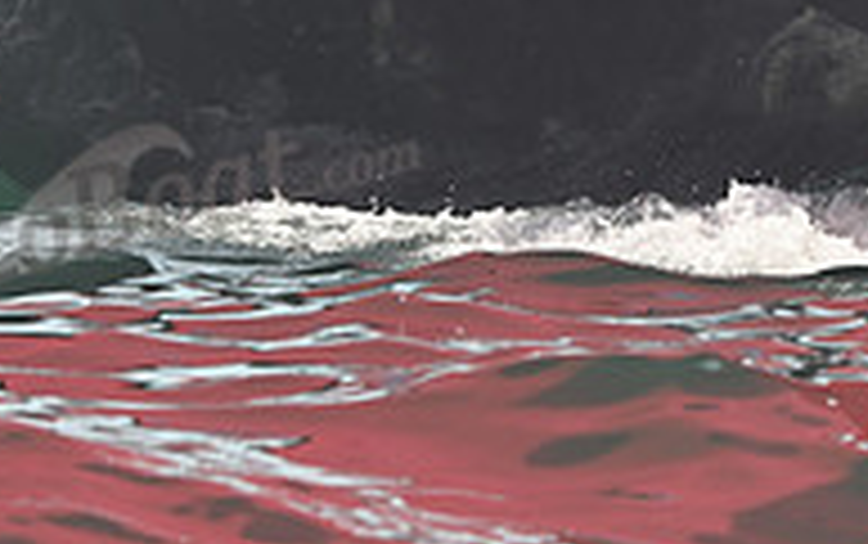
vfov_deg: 2.6
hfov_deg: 4.1
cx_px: 657
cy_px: -79
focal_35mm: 506
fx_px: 11980
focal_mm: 165
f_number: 5.6
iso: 320
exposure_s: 1/1250
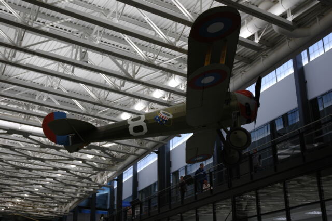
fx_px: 470
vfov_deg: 26.4
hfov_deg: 38.9
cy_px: 110
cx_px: 166
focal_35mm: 51
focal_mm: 34
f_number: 4.2
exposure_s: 1/50
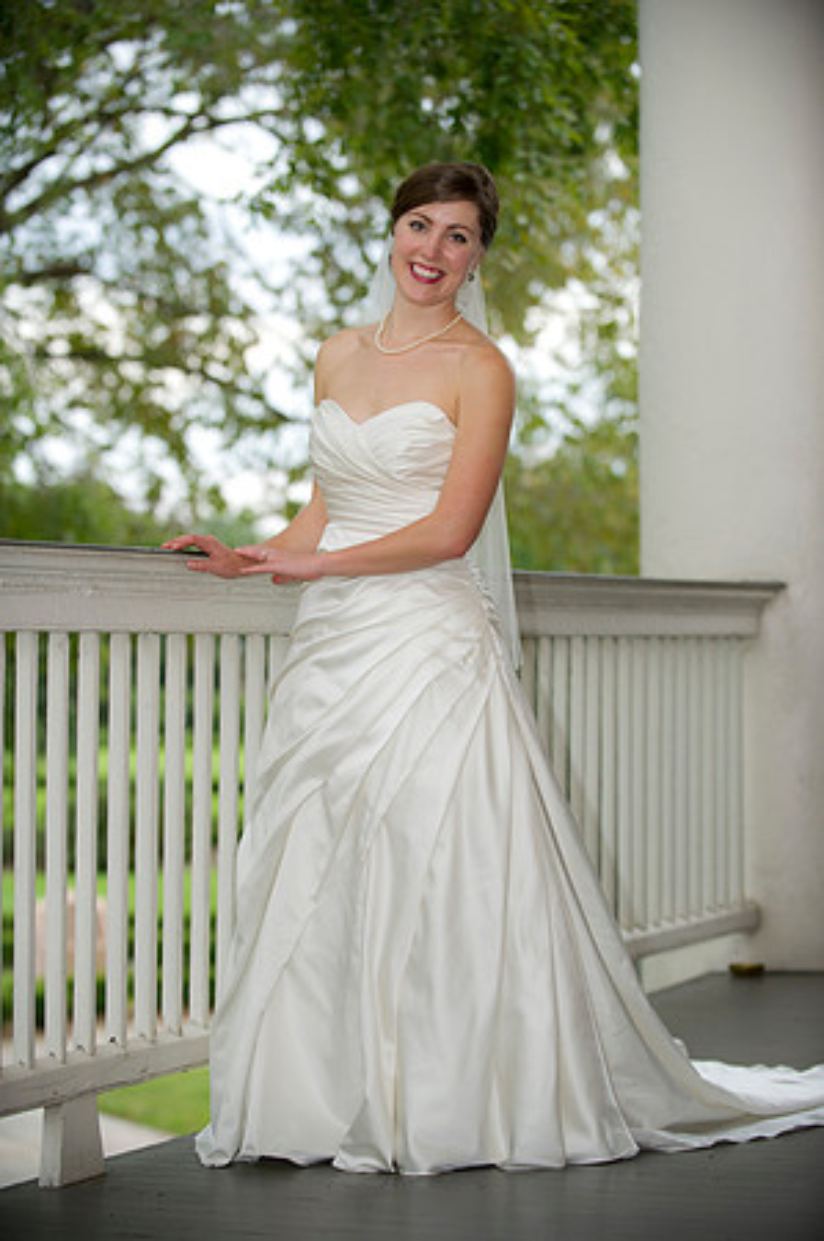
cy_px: 620
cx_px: 412
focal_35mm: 90
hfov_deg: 15.2
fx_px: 3097
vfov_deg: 22.6
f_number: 2.8
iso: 250
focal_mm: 90
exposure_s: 1/160
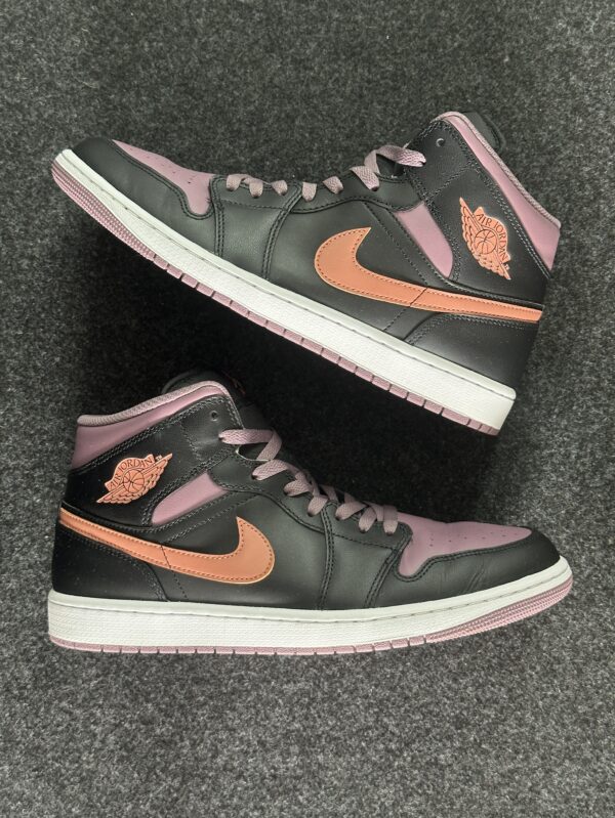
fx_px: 1136
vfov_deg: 39.6
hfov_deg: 30.3
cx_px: 308
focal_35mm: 48
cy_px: 409
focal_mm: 6.86
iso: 200
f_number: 1.78
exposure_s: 1/33
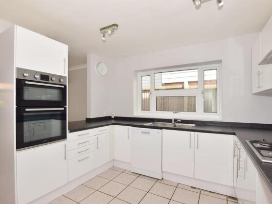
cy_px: 105
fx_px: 134
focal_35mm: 17
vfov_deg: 74.7
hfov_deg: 91.0
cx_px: 136
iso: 320
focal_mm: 10
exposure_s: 1/200
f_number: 8
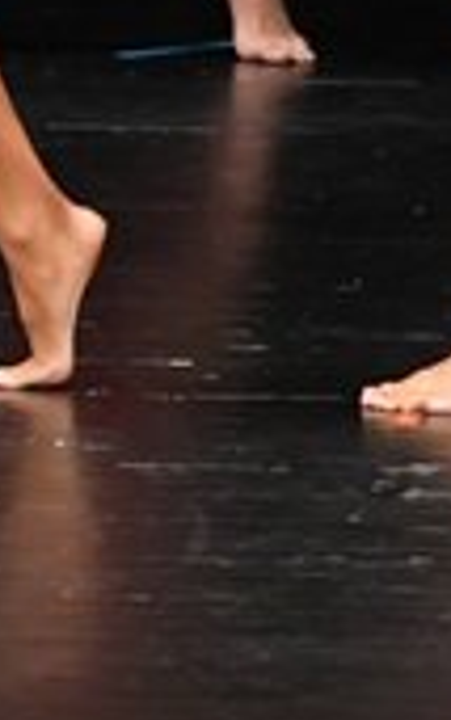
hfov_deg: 1.3
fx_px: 20357
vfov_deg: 2.0
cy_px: -320
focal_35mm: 1036
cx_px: -356
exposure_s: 1/400
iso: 3200
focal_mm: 150
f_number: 5.6
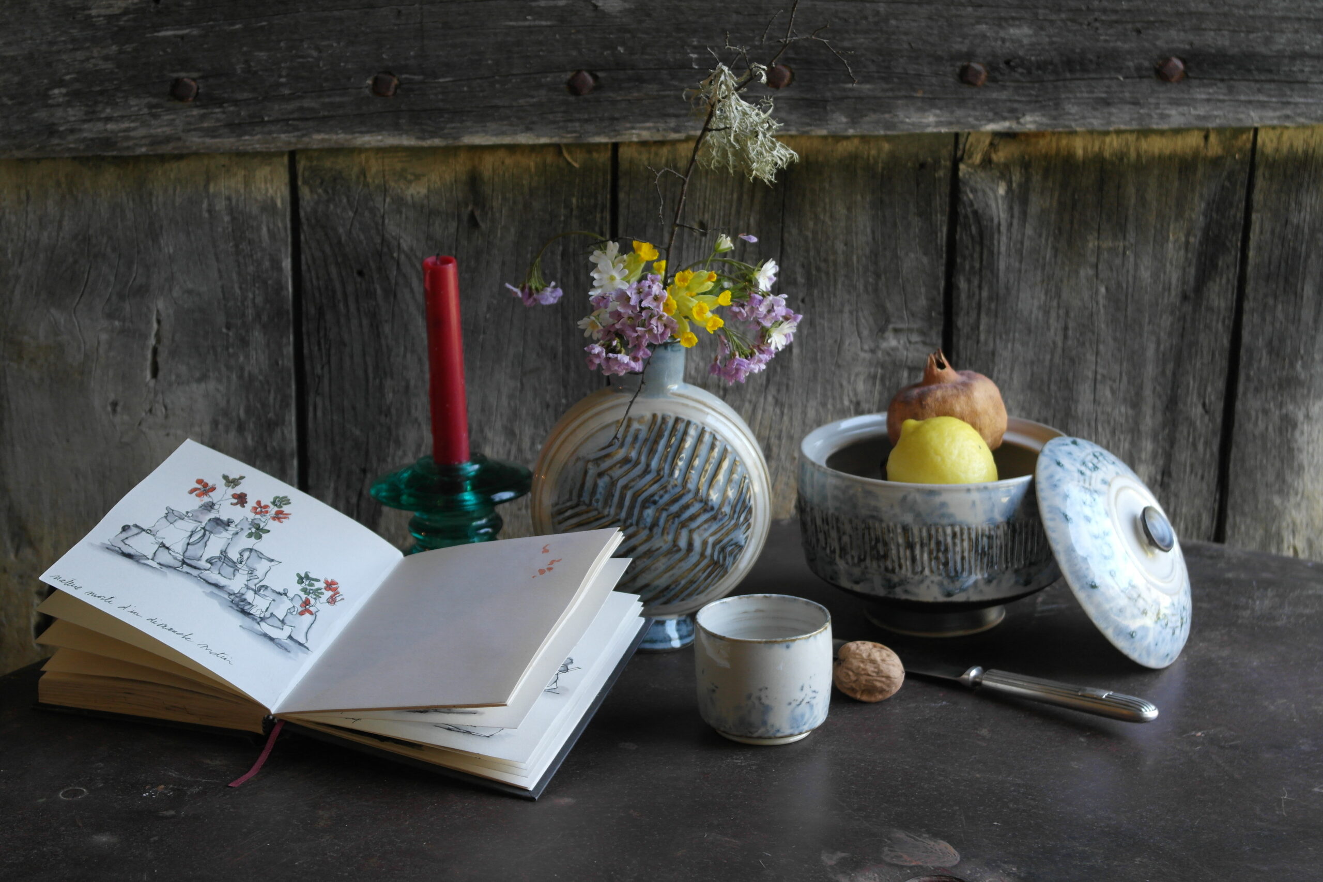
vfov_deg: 19.7
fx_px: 2536
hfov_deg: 29.2
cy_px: 441
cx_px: 662
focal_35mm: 69
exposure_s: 1/80
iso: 400
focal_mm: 45
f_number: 5
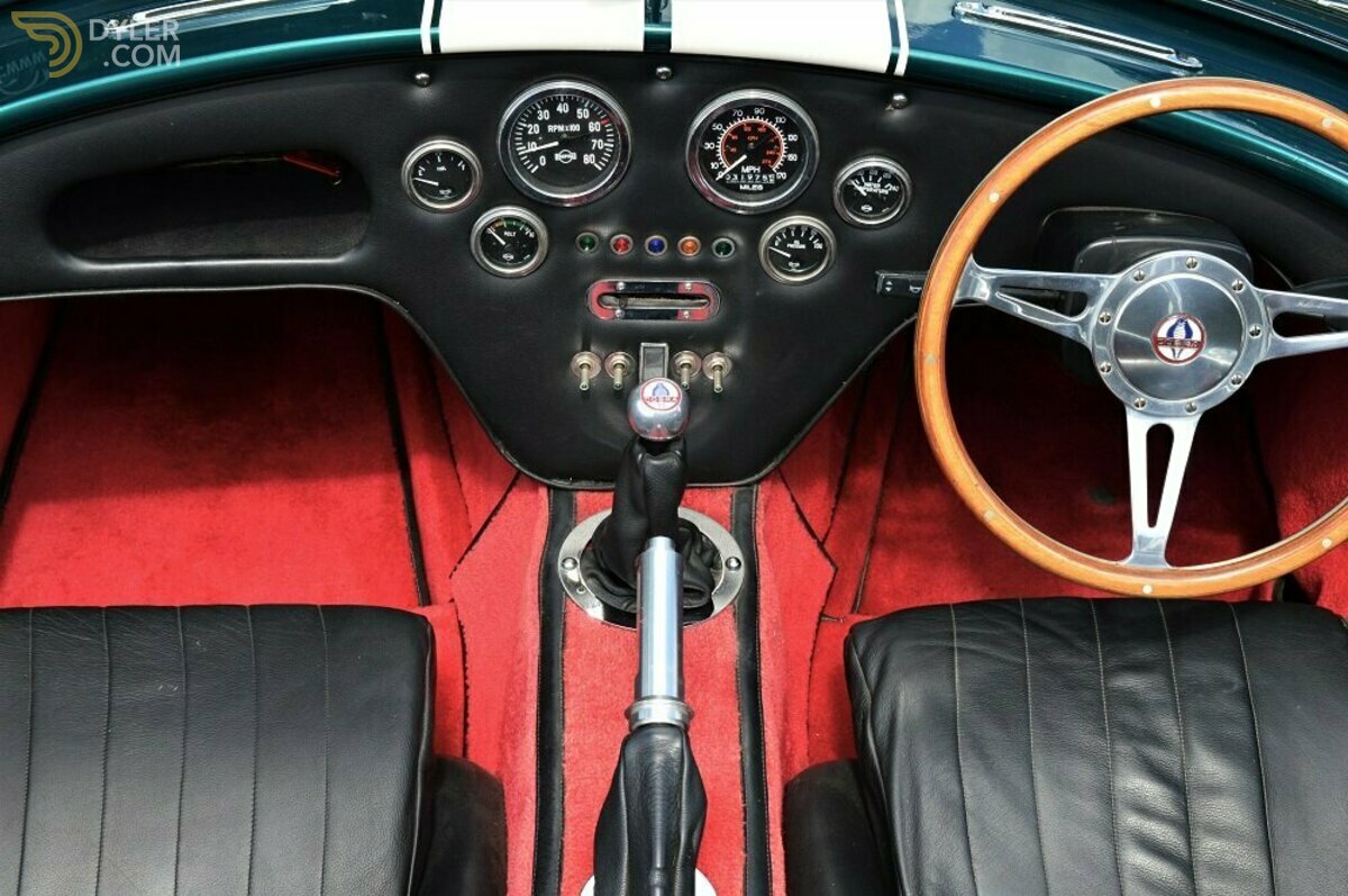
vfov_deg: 23.7
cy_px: 448
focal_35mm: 57
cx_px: 674
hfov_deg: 35.1
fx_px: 2132
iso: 400
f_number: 10
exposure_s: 1/200
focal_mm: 38
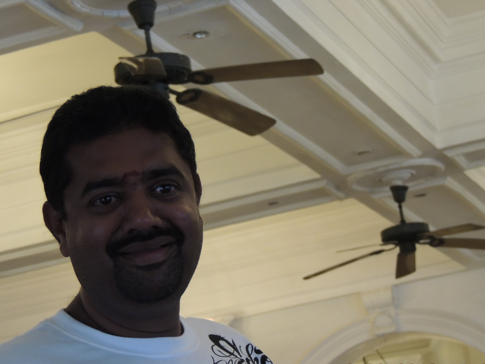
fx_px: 1709
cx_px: 243
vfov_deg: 12.1
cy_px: 203
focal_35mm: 122
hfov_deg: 16.1
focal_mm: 18.7
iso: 500
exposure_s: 1/25
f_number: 4.2
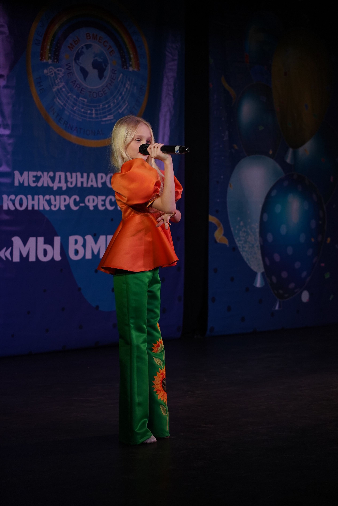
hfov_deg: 19.2
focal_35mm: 71
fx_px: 1000
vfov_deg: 28.5
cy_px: 252
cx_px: 169
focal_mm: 70
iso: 1600
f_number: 4.5
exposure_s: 1/400
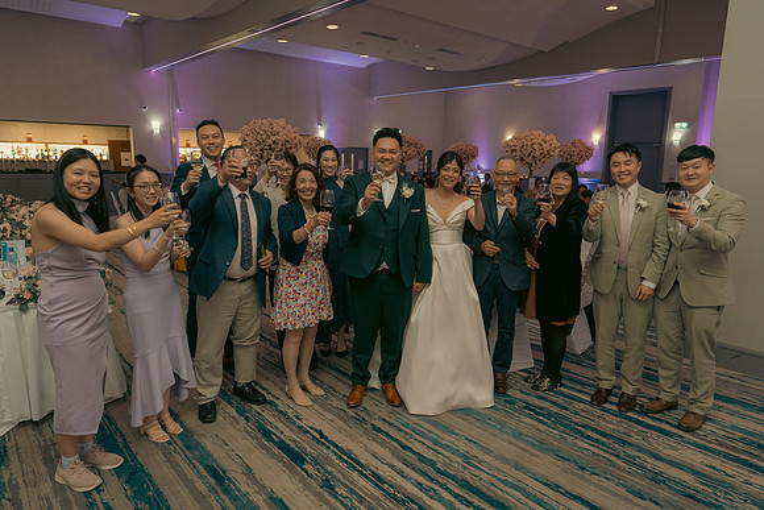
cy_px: 255
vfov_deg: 53.2
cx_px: 382
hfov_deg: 73.7
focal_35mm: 24
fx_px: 509
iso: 2500
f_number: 3.5
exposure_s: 1/160
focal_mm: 24
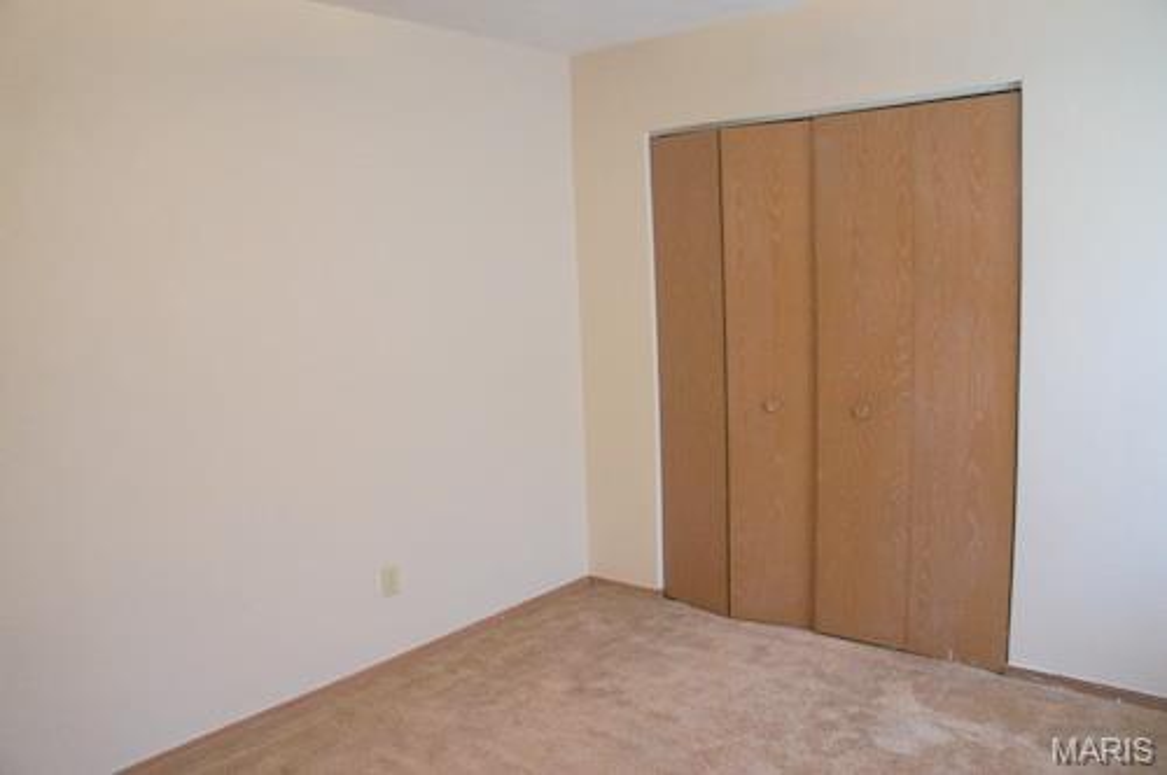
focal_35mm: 27
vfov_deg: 47.8
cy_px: 388
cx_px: 584
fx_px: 874
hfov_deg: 67.4
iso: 1600
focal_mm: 18
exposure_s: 1/125
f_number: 3.5
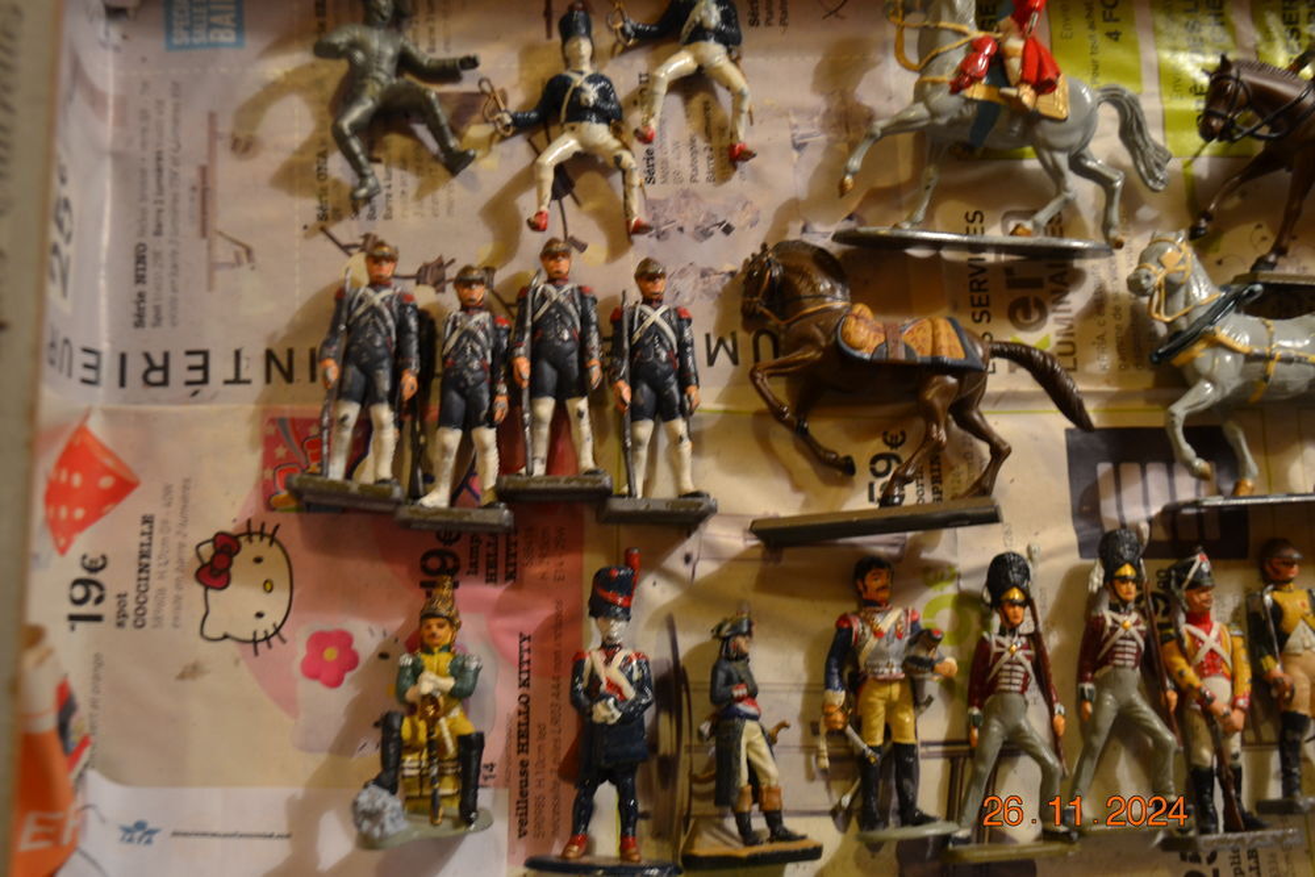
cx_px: 658
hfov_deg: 53.1
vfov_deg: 36.9
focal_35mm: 36
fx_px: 1315
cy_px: 438
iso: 400
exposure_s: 1/20
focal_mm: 24
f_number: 4
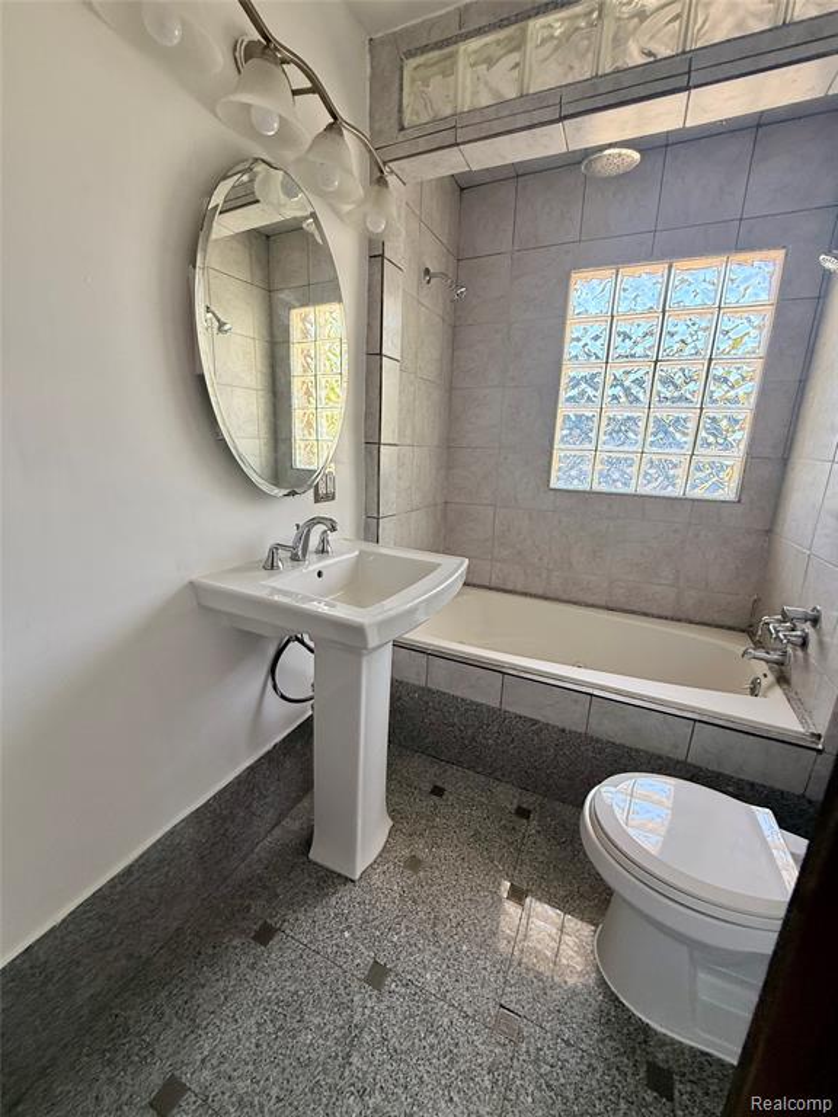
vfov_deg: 102.1
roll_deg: -2.3
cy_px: 558
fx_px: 452
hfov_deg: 85.7
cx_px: 419
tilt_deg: -13.6
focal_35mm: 14
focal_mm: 2.22
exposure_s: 1/99
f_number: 2.2
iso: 160
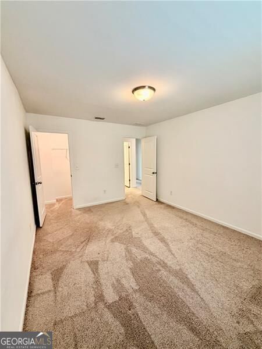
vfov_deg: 102.1
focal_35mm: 14
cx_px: 131
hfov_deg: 85.7
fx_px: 141
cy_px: 174
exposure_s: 1/120
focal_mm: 2.22
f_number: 2.2
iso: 320
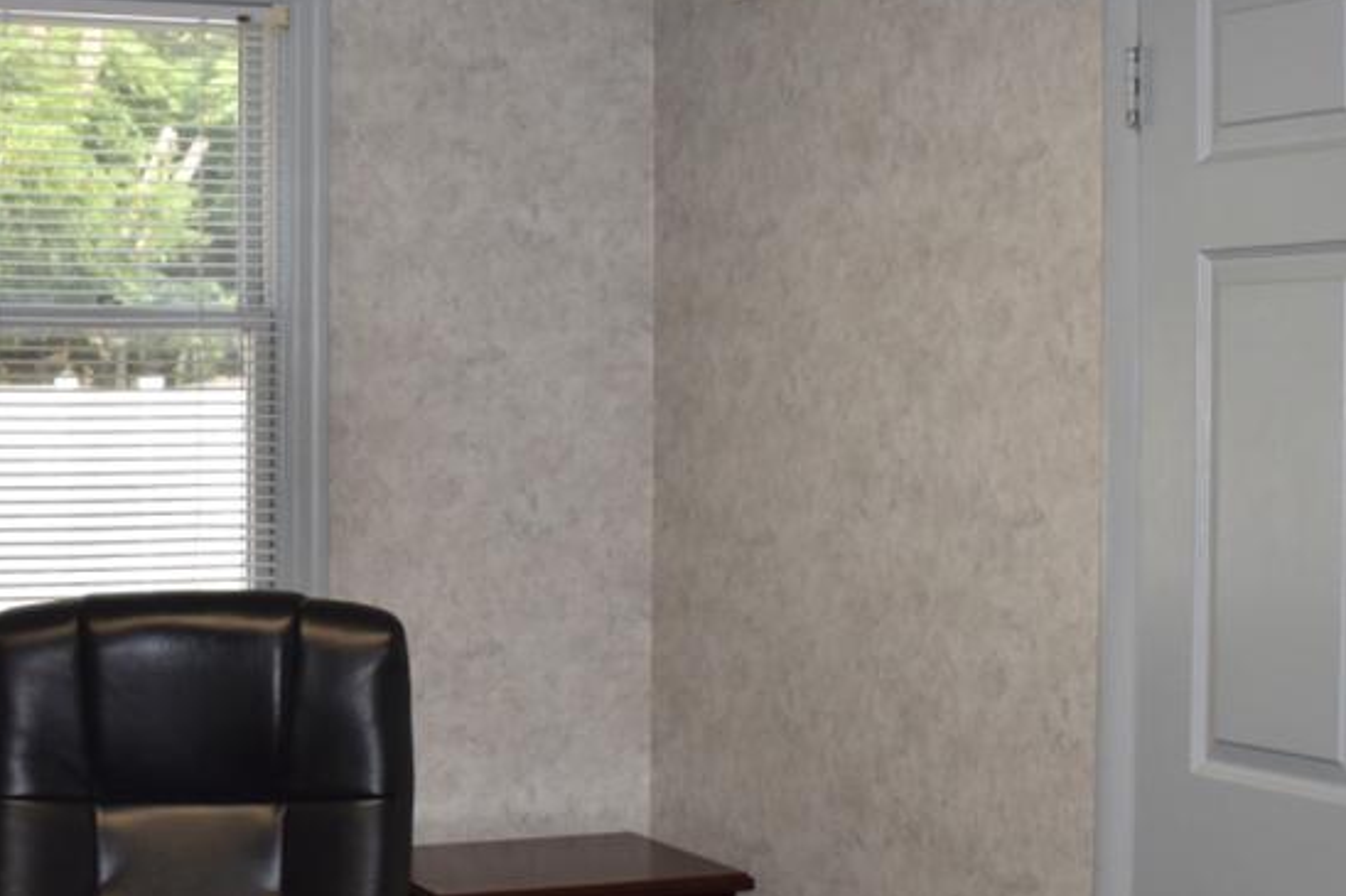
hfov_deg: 28.1
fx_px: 2654
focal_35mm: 71
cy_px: 439
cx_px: 368
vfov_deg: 19.2
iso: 100
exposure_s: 1/200
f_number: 4.5
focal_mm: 18
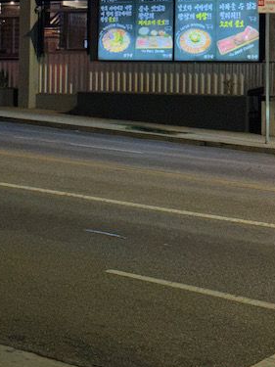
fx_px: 996
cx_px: 105
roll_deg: -0.5
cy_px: 63
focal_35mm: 94
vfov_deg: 20.6
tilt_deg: +1.2
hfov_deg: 15.7
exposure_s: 1/40
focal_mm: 6.86
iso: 400
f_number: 1.78
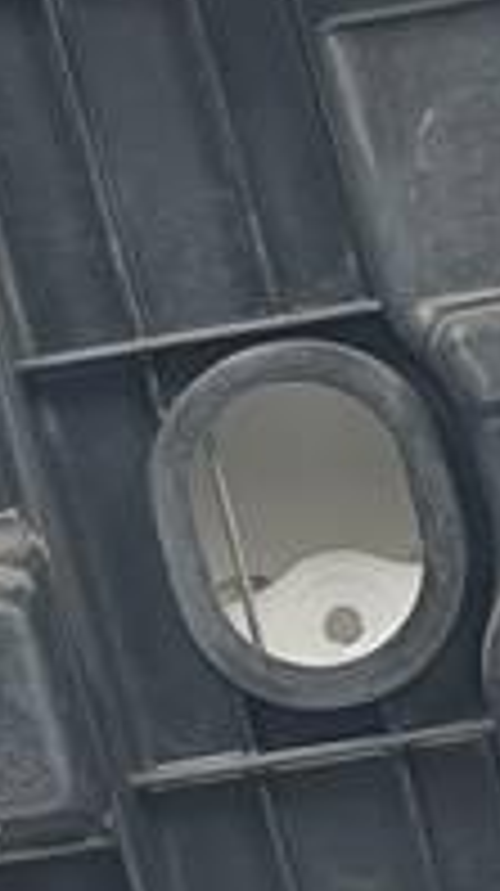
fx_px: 4868
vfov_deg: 10.5
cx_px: 194
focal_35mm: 206
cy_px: 594
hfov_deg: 5.9
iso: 50
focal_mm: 4.3
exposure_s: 1/135
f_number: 2.4
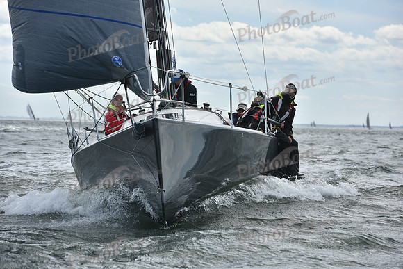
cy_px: 134
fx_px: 2239
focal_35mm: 200
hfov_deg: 10.3
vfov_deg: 6.9
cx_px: 202
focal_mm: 200
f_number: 9
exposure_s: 1/1000
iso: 320
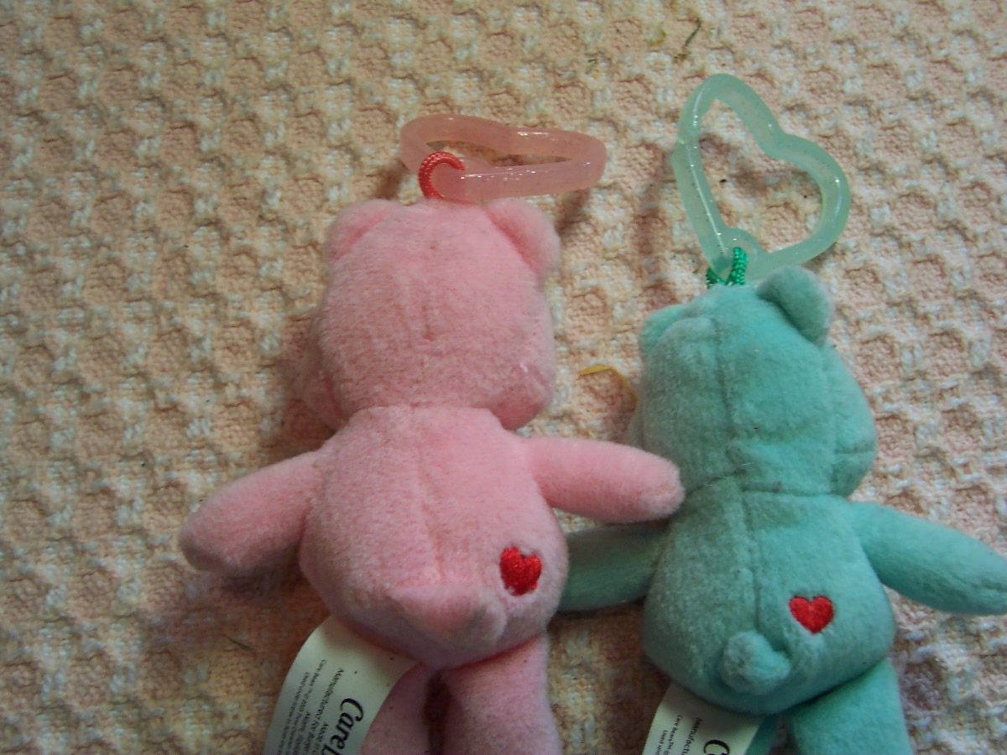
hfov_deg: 50.1
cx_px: 504
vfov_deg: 38.7
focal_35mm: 37
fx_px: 1076
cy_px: 378
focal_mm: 5.6
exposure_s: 1/60
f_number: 2.8
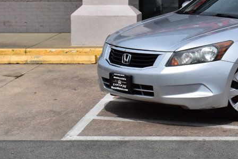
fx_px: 767
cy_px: -3
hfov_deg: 17.1
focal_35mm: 116
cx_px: 254
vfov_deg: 11.7
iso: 220
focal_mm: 34
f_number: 11
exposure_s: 1/500
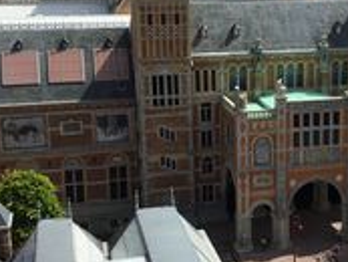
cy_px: 117
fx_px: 674
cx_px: 274
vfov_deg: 21.9
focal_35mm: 67
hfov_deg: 28.4
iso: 32
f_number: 2.2
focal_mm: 4.15
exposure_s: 1/2326
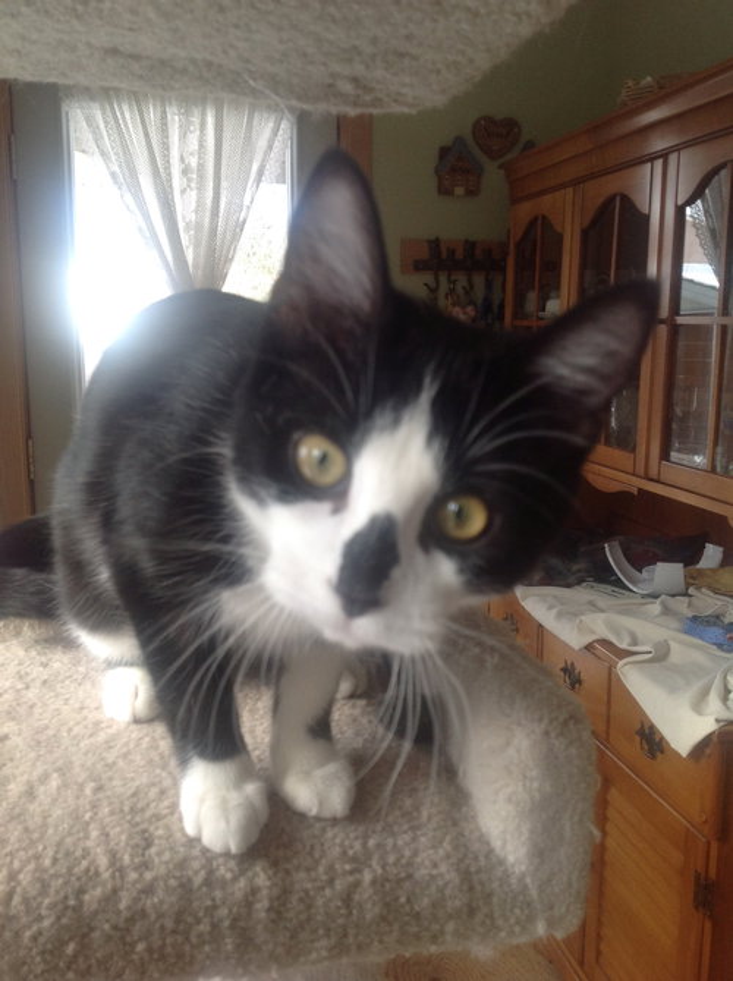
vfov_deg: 52.7
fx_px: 990
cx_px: 366
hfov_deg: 40.6
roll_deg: +0.9
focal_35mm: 35
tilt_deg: -5.9
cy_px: 490
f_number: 2.4
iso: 80
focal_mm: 4.28
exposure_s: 1/120
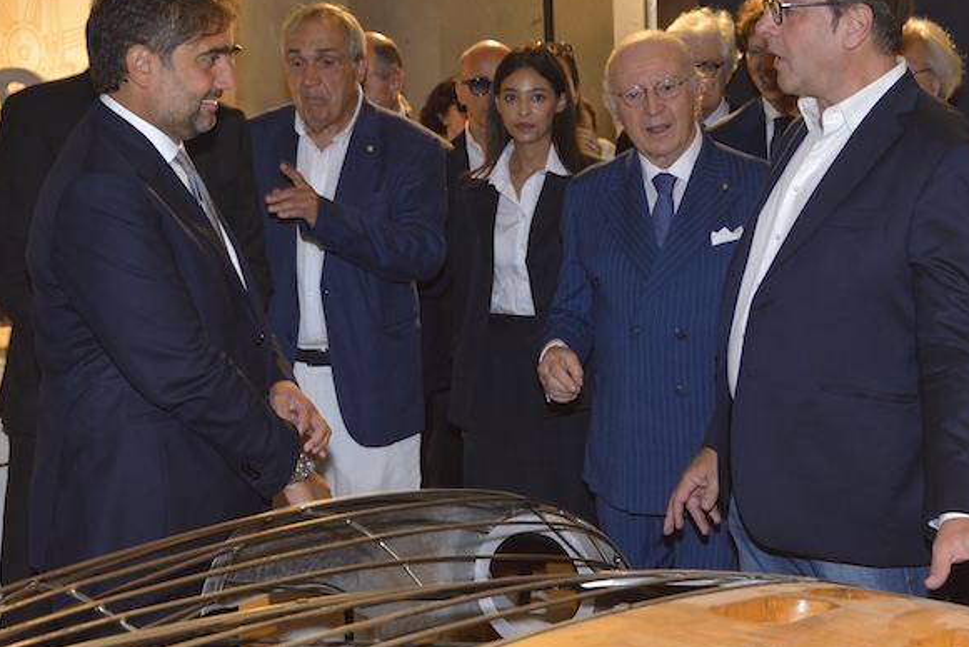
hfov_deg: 31.3
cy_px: 191
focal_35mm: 64
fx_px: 1723
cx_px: 570
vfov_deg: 21.1
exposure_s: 1/60
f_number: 4
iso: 800
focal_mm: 31
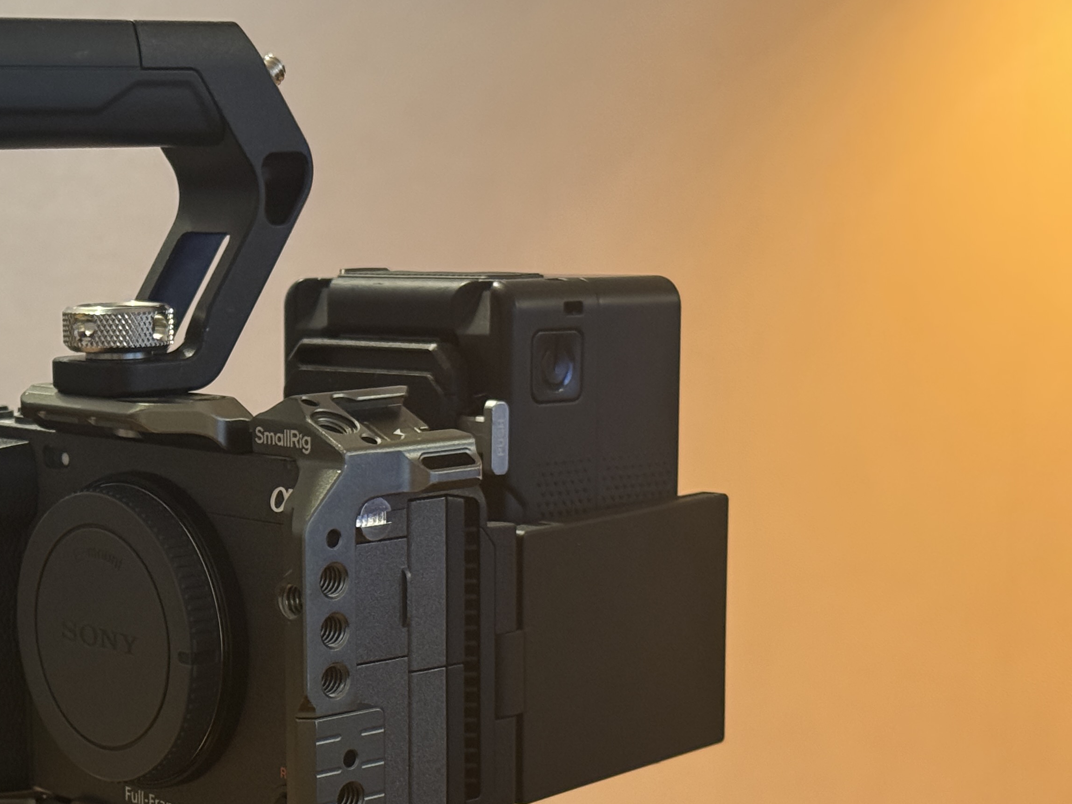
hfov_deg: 23.0
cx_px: 247
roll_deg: +0.9
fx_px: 2601
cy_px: 595
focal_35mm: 84
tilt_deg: -9.7
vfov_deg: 17.5
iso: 800
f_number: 1.78
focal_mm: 6.76
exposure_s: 1/26
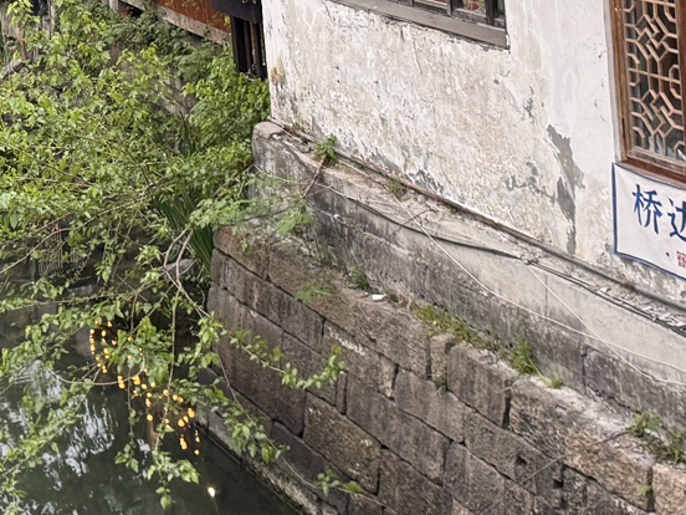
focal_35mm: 87
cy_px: -193
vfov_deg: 15.9
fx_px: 1724
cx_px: 53
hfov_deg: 21.9
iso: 200
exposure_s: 1/50
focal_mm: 6.76
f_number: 1.78
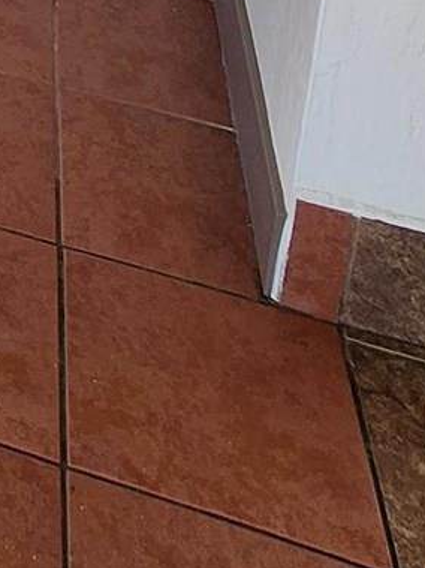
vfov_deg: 16.3
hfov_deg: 14.1
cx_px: -536
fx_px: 1294
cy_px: -671
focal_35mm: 79
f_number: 2.2
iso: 50
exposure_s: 1/153
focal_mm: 2.2
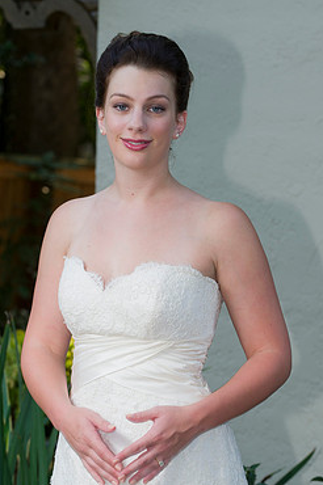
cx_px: 165
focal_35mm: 141
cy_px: 252
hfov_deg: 9.7
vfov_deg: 14.6
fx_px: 1901
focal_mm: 116
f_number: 5.6
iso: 400
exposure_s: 1/80
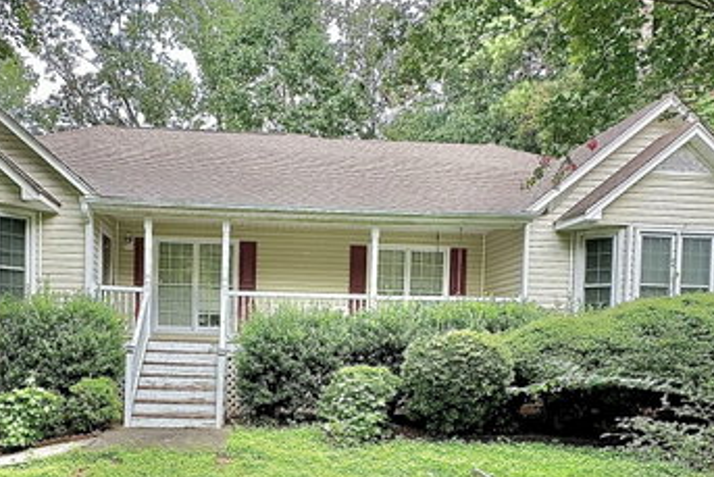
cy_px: 363
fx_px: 575
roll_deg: -3.0
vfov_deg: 43.4
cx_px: 277
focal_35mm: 29
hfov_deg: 62.9
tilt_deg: +0.4
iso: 100
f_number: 2.2
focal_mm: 2.22
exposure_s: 1/99
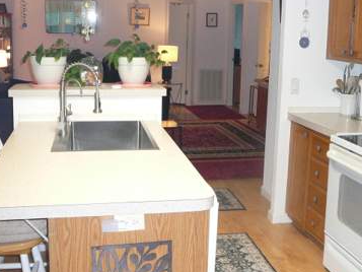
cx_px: 184
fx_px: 492
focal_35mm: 47
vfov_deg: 30.8
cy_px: 110
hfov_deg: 40.4
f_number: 2.8
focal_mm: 5.2
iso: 320
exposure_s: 1/30
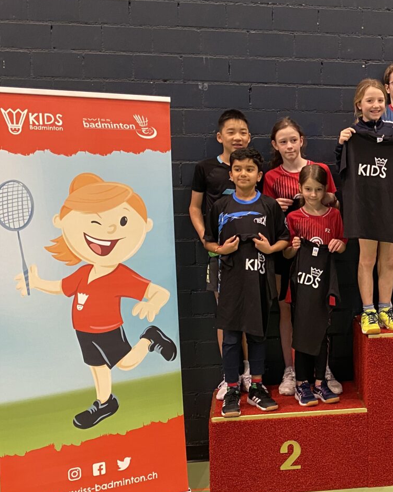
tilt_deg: -4.7
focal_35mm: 52
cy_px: 228
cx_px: 410
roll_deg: -0.4
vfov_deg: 36.0
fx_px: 756
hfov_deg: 27.2
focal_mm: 4.25
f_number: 1.8
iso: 250
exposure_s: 1/50
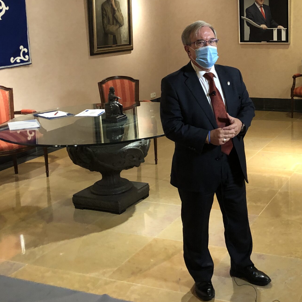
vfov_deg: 34.2
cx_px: 259
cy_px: 87
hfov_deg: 33.2
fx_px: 484
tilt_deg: -6.6
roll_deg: +1.8
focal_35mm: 49
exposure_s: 1/14
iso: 100
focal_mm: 3.99
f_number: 1.8
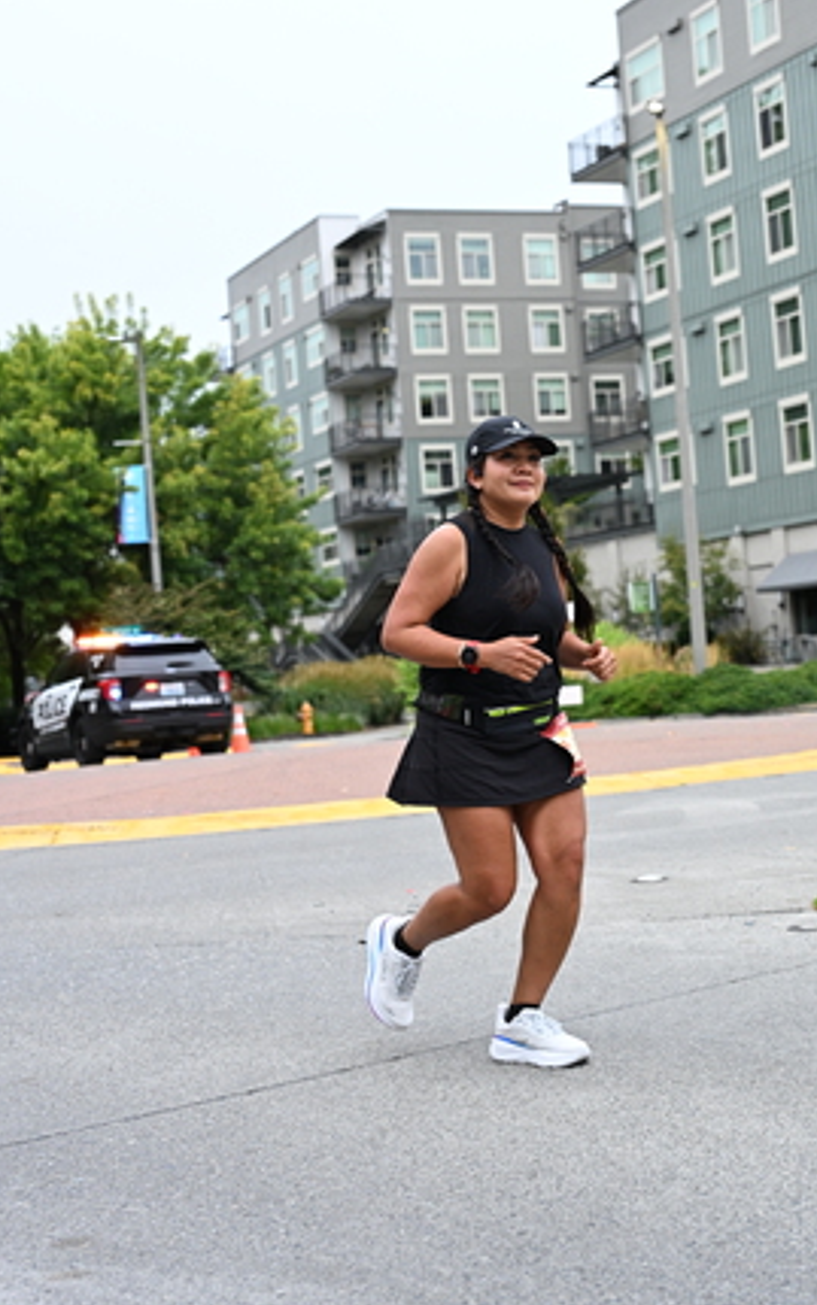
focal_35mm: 60
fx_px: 2136
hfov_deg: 21.6
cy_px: 577
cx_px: 460
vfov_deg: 34.0
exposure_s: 1/800
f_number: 4
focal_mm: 46
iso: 1600
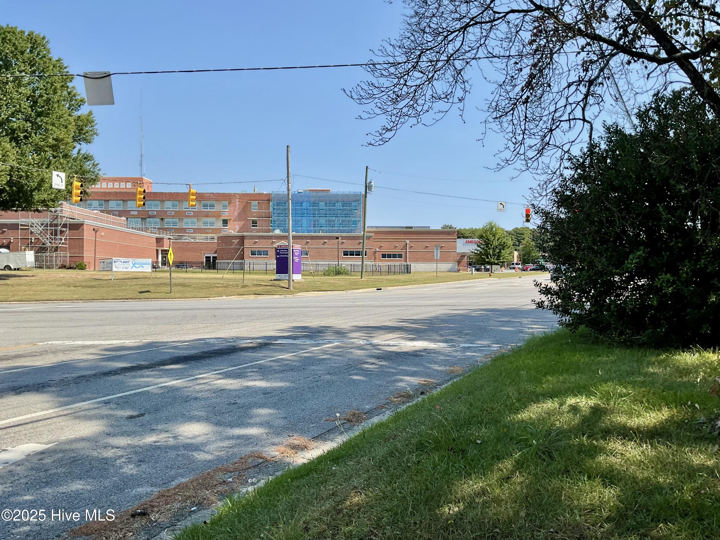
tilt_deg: +0.3
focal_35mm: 29
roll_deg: +1.2
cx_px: 360
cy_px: 270
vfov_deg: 48.2
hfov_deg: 61.7
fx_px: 603
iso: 16
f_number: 1.8
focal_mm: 3
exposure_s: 1/1490
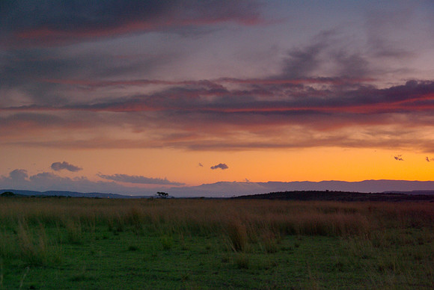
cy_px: 145
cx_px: 217
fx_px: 905
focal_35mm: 75
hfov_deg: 27.0
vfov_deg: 18.2
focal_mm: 50
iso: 800
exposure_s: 1/2
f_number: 4.5
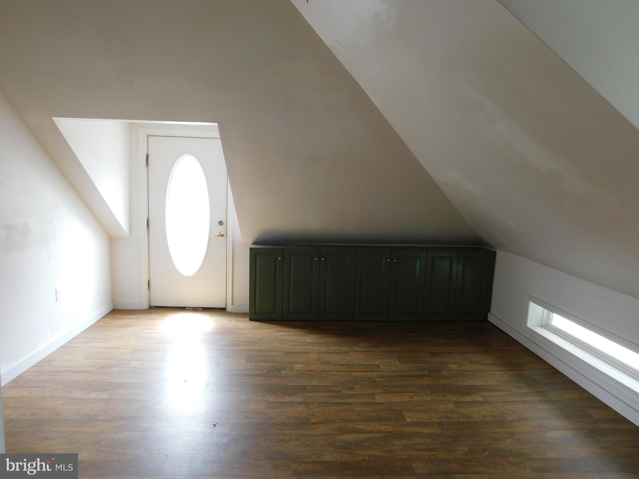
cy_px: 240
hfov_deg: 73.9
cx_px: 320
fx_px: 425
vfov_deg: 58.9
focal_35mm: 23
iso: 180
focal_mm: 4
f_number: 3
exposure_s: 1/30
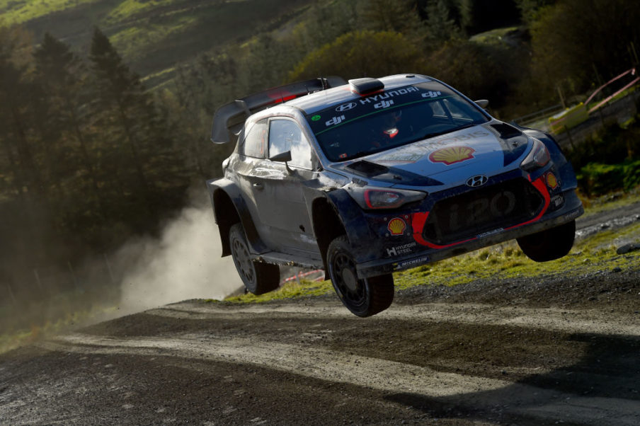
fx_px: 2399
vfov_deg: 10.2
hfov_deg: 15.2
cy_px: 213
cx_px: 320
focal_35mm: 135
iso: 320
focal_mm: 135
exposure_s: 1/2000
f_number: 6.3
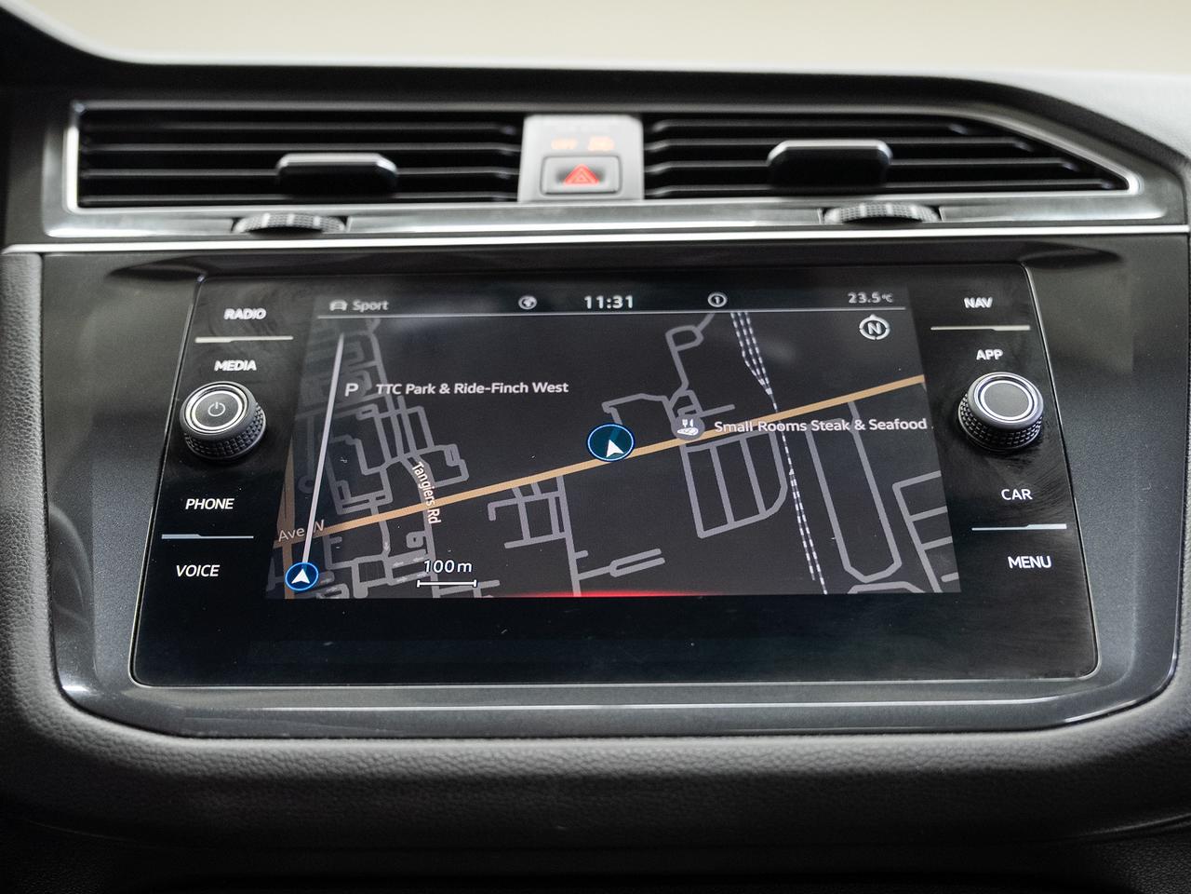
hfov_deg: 52.3
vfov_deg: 40.3
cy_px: 517
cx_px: 596
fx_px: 1213
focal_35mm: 35
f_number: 3.5
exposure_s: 1/40
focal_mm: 28
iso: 1000
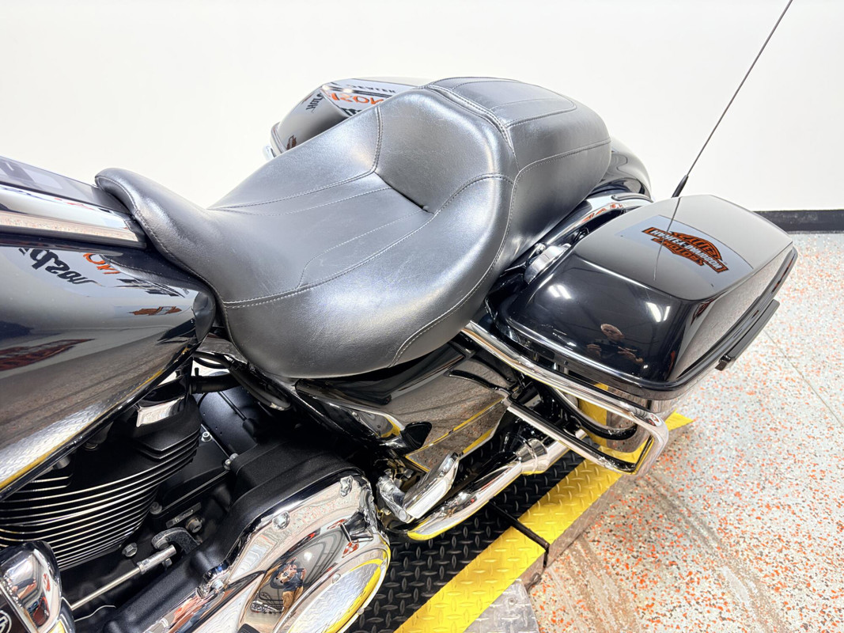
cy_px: 316
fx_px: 634
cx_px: 422
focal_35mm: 26
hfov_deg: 67.3
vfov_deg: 53.1
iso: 125
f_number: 1.6
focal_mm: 5.96
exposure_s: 1/120
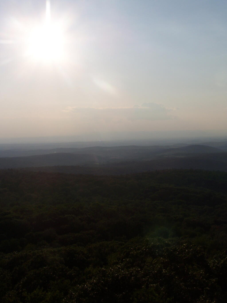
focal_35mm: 51
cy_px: 152
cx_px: 114
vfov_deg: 37.5
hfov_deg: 28.6
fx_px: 446
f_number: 6.3
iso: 80
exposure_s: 1/1600
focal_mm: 8.5
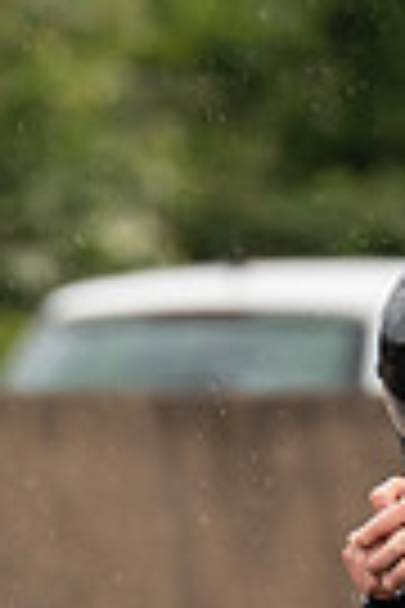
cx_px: 660
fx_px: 21311
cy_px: 601
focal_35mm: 1263
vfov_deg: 1.6
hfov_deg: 1.1
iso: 500
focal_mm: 200
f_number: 3.5
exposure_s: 1/1000
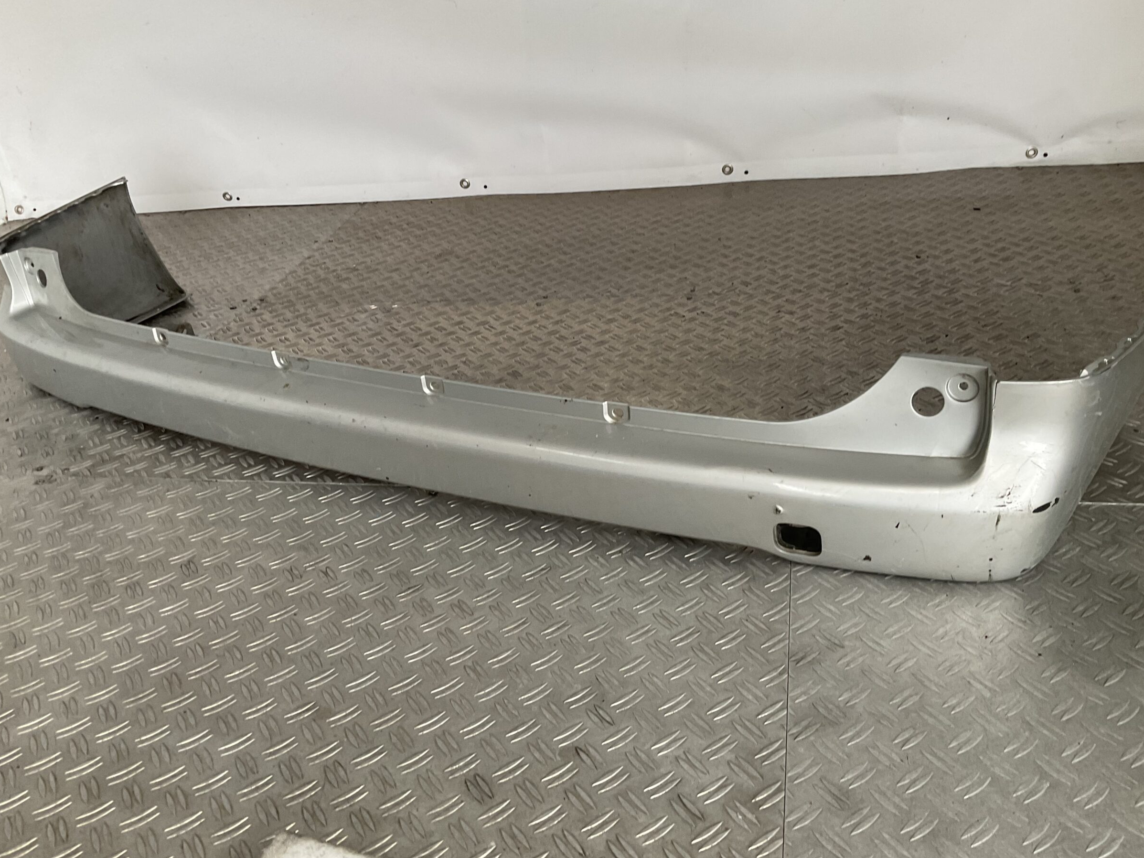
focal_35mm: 31
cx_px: 567
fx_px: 1024
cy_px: 409
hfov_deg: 58.4
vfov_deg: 45.4
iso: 50
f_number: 1.8
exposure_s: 1/50
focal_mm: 3
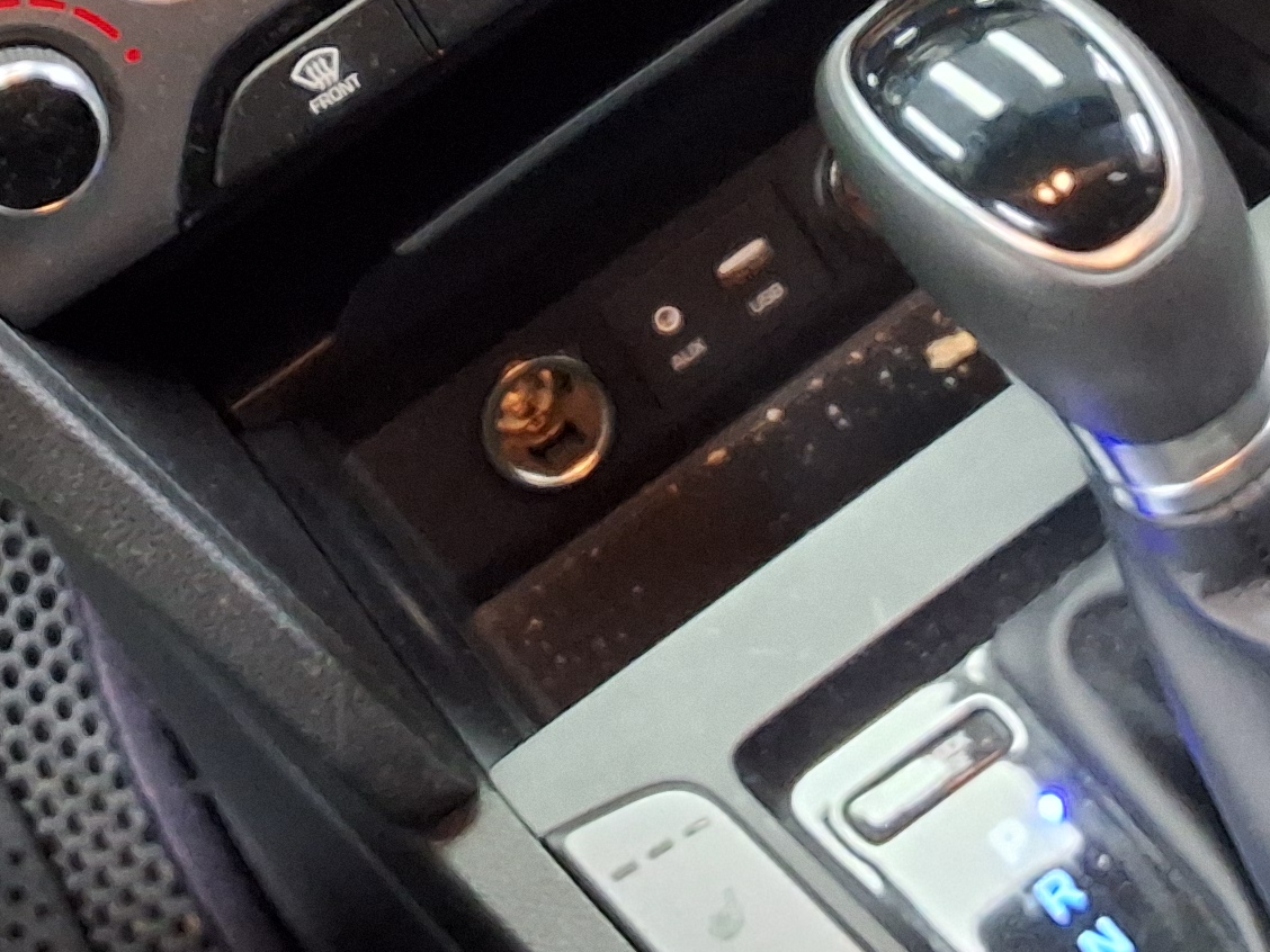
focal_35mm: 81
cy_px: -77
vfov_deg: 17.6
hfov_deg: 24.1
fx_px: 2972
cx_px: 575
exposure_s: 1/20
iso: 500
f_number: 1.9
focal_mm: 2.91
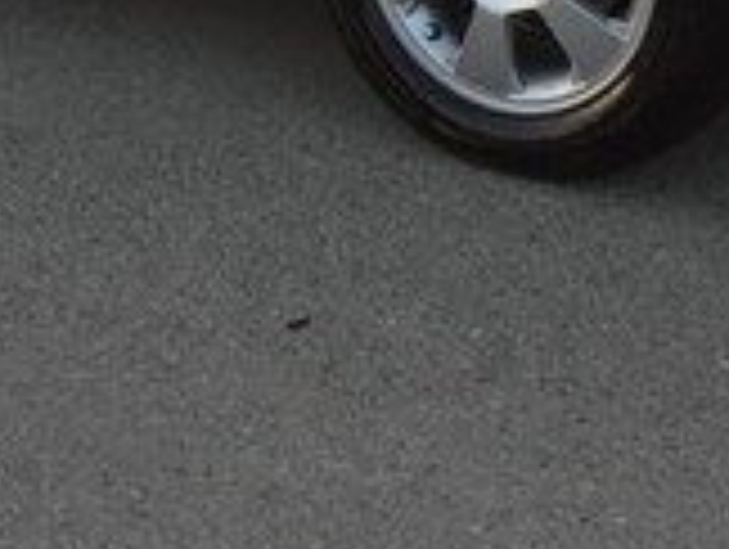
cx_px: 320
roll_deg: +0.1
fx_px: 2489
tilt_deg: -12.7
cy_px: -295
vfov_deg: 12.0
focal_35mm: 118
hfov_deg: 16.7
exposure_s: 1/100
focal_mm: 4.15
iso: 32
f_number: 2.2
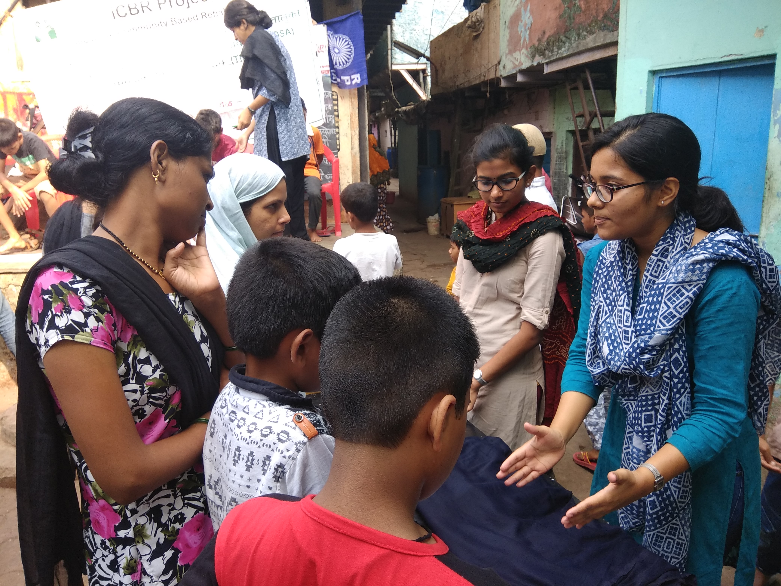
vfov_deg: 63.4
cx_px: 390
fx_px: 474
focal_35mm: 21
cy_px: 293
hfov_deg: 79.0
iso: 100
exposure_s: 1/118
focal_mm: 3.57
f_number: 2
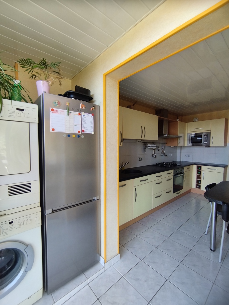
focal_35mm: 16
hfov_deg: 78.1
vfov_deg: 94.5
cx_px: 114
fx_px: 141
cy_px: 152
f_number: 2.2
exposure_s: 1/33.3
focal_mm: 1.65
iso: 70
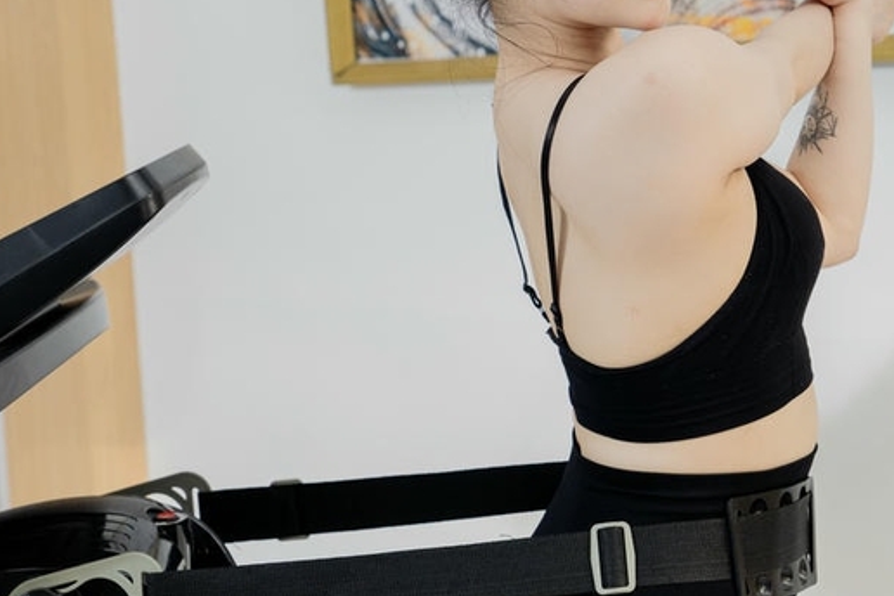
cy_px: 297
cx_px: 494
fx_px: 3005
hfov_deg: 16.9
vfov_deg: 11.3
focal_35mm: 121
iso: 400
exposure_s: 1/250
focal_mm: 61
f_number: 4
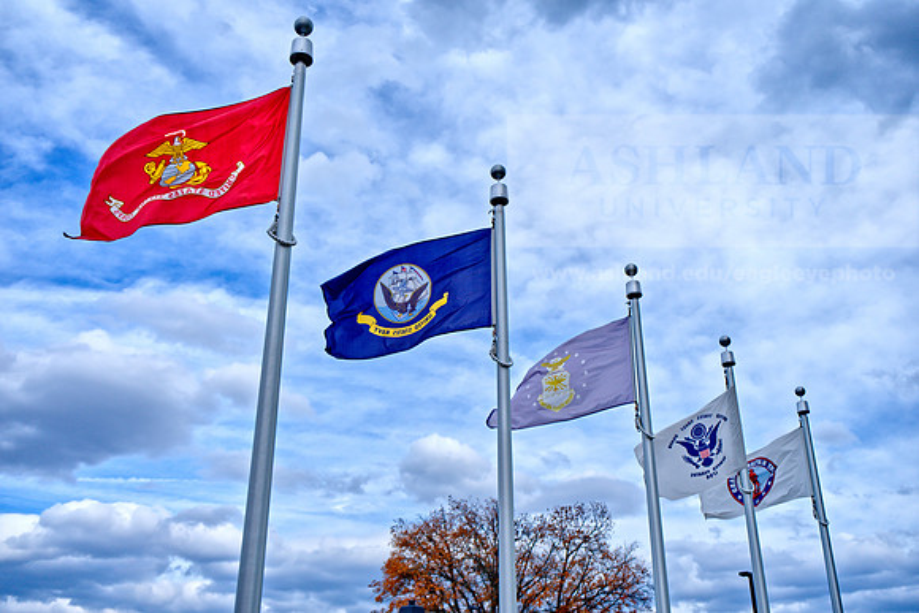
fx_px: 919
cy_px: 306
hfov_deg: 53.1
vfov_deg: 36.9
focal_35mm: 36
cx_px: 460
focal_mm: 36
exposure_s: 1/1000
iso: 100
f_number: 4.5
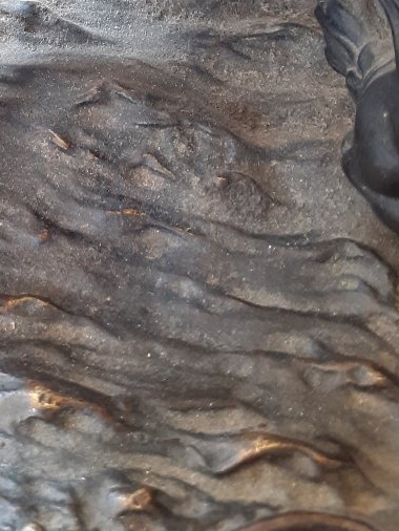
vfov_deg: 28.1
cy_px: -21
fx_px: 983
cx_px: -22
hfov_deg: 21.9
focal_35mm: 64
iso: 100
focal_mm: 3.6
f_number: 1.9
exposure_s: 1/50
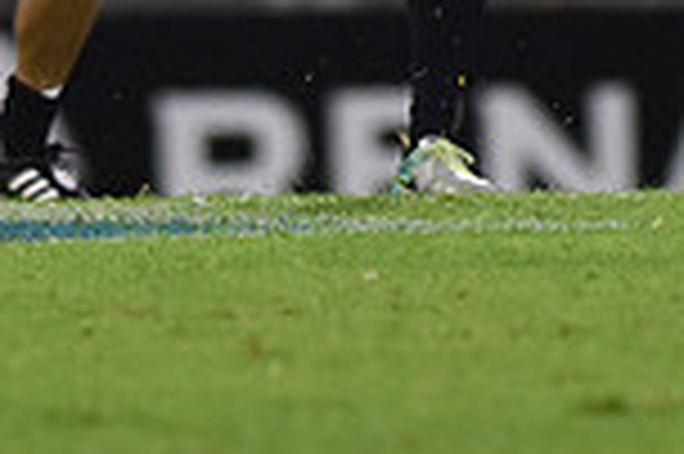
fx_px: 21731
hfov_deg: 1.8
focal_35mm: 1145
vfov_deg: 1.2
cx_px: 688
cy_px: -398
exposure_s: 1/1000
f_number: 2.8
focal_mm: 300
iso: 2000
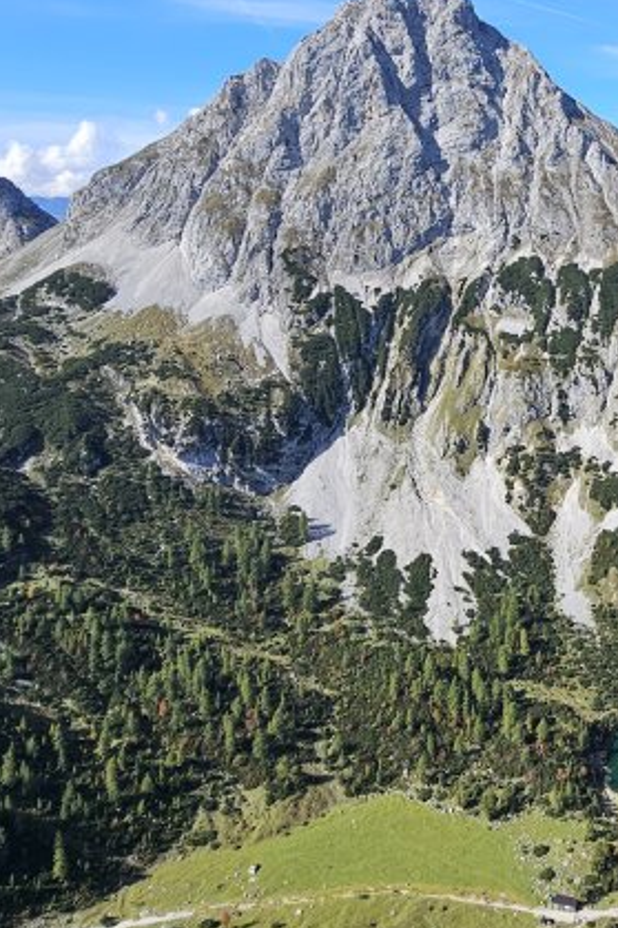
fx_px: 799
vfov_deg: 58.4
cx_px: 583
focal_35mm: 31
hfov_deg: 38.6
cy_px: 281
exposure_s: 1/1372
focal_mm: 2.2
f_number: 2.2
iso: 50
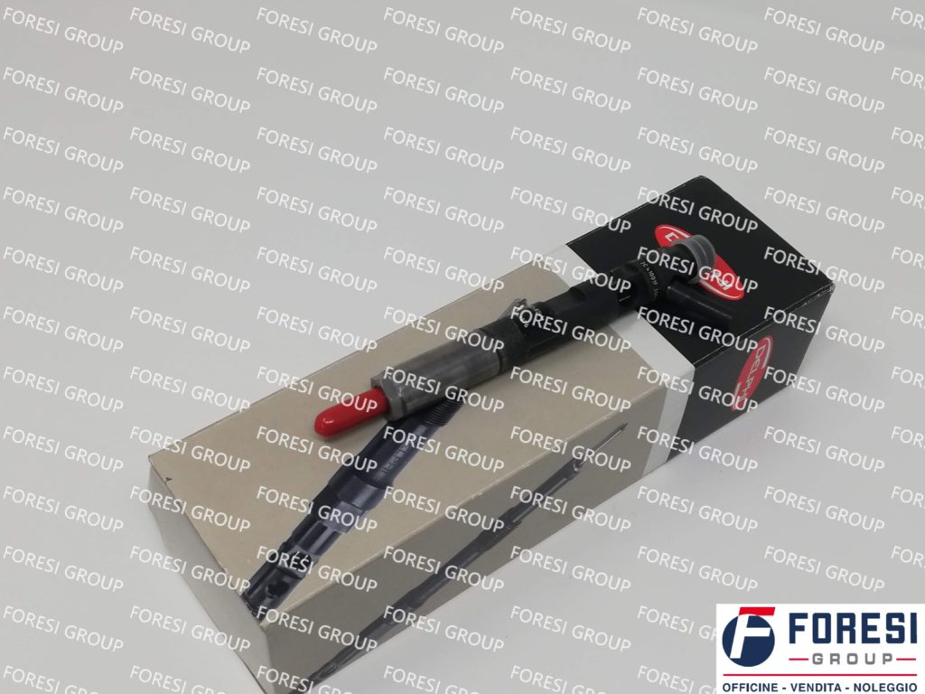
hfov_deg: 42.9
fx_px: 1176
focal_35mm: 44
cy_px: 347
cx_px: 462
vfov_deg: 32.9
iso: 50
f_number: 2.2
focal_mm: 3.81
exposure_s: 1/117
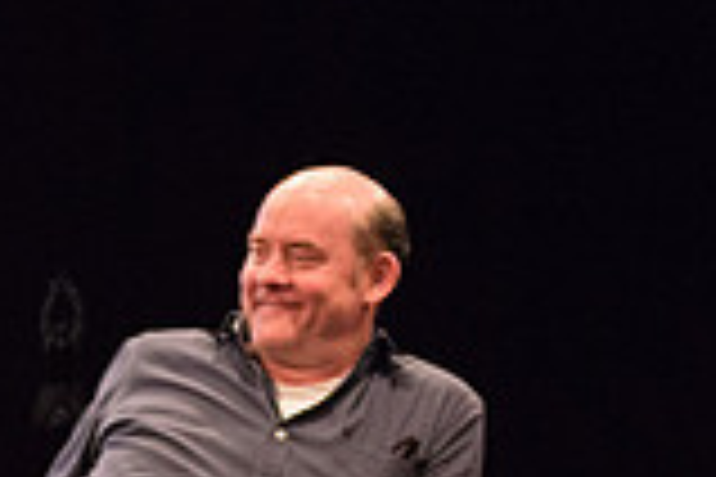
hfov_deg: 6.9
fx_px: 5787
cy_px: 565
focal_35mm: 291
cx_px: -522
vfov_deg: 4.7
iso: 4000
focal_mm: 80
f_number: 3.2
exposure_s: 1/200
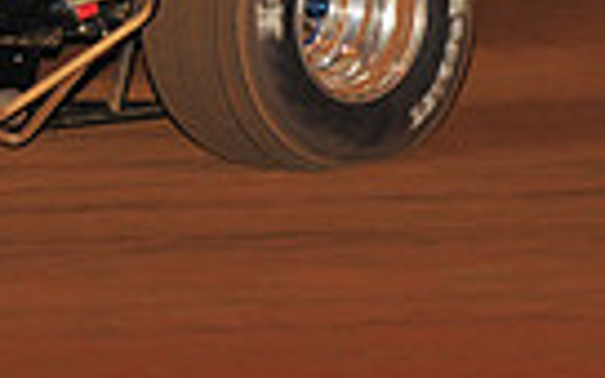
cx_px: -191
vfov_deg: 2.9
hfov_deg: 4.6
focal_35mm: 457
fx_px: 7535
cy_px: -418
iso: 1000
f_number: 7.1
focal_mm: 105
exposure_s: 1/320
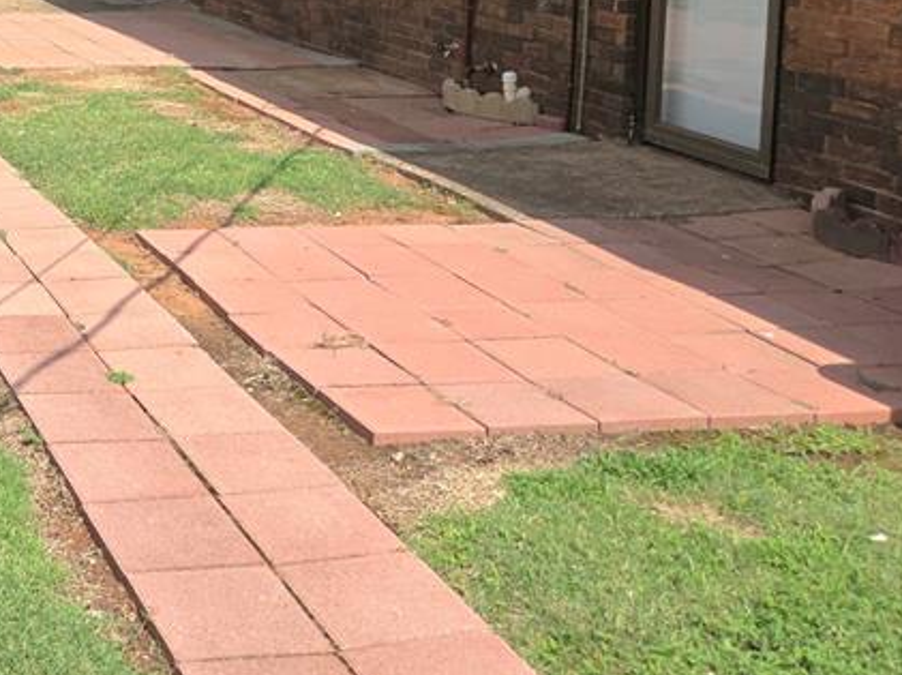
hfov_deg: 31.2
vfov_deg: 24.5
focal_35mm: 56
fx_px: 1458
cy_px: -45
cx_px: -49
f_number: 1.8
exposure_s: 1/2000
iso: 25
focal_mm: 5.4
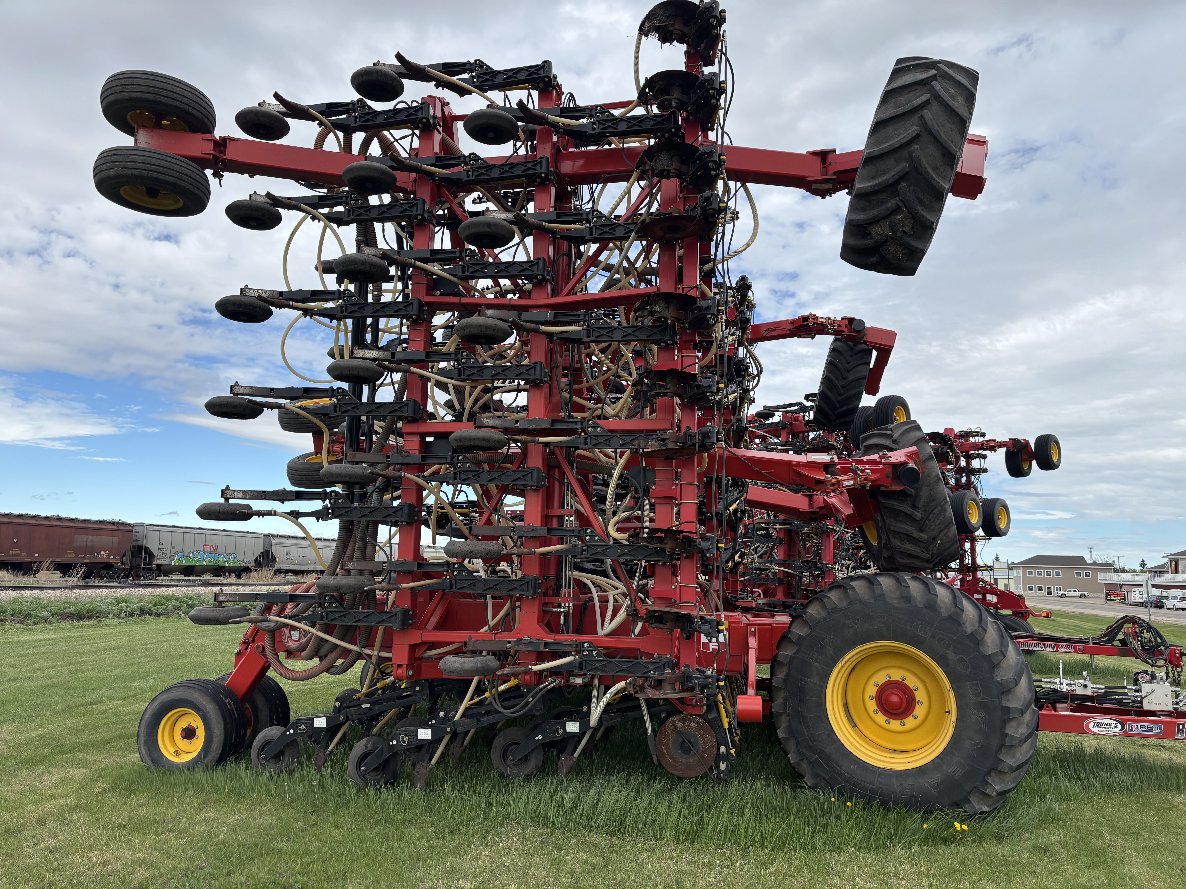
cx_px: 593
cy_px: 444
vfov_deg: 53.1
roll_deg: -2.4
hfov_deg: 67.3
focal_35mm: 26
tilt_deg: +7.3
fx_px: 891
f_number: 1.6
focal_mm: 5.96
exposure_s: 1/2398
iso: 50
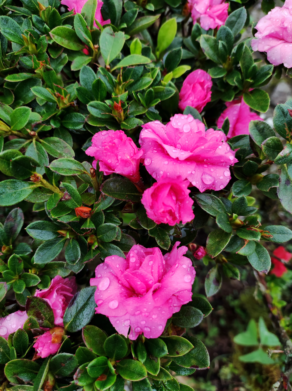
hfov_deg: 74.6
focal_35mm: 17
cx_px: 146
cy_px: 196
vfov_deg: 91.1
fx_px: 191
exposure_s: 1/50
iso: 88
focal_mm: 4.74
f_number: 1.79
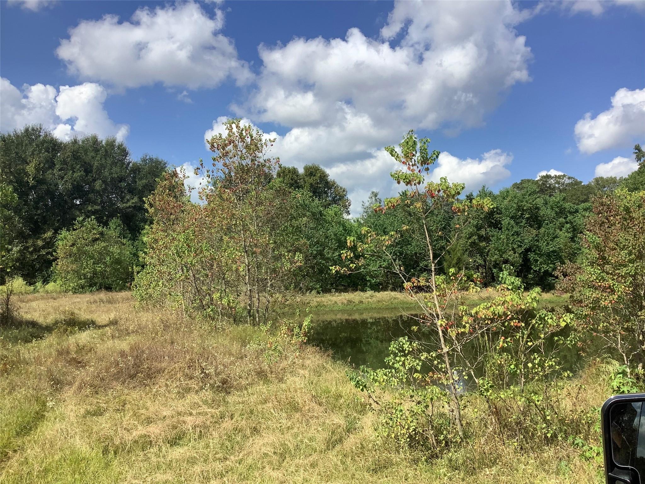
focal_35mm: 31
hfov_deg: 58.4
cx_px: 322
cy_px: 242
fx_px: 578
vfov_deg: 45.4
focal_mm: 3.3
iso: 25
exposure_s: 1/1538
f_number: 2.4
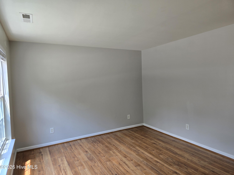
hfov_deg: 73.9
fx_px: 155
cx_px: 117
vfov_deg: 58.9
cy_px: 88
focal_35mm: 23
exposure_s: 1/120
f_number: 1.7
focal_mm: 6.3
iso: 40
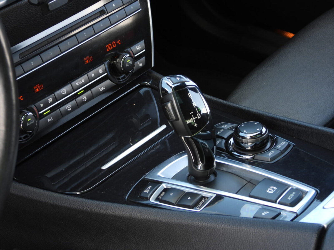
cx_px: 167
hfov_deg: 20.2
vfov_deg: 15.2
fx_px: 936
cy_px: 125
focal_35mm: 97
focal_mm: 17.5
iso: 125
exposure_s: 1/60
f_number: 3.5
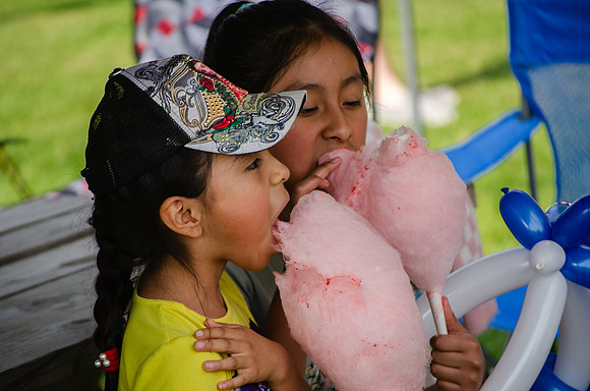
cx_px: 295
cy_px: 196
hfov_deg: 9.5
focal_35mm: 218
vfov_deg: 6.3
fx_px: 3557
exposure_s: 1/500
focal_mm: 145
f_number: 5.6
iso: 200
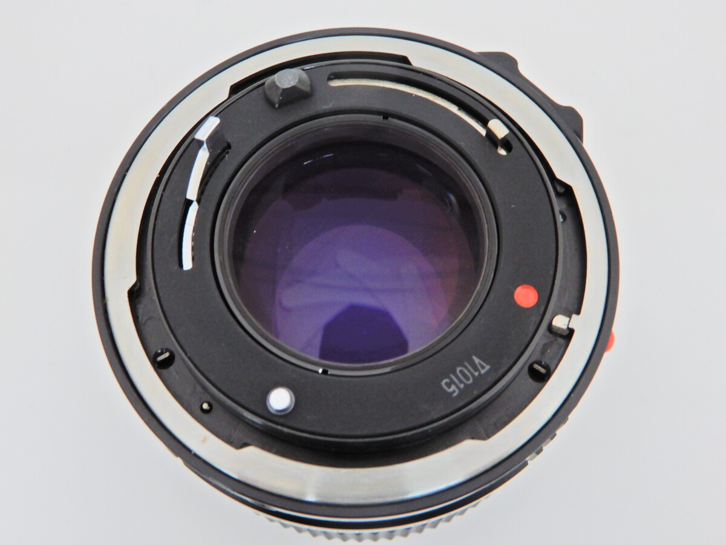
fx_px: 881
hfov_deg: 44.8
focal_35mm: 42
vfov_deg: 34.3
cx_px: 363
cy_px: 272
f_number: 4
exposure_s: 1/30
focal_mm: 7.5
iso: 360
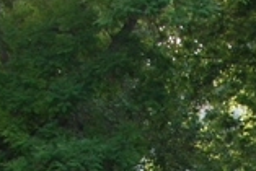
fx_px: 1356
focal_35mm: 191
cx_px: 344
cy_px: 406
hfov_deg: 10.5
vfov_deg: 6.8
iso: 400
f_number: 8
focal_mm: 25
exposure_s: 1/60
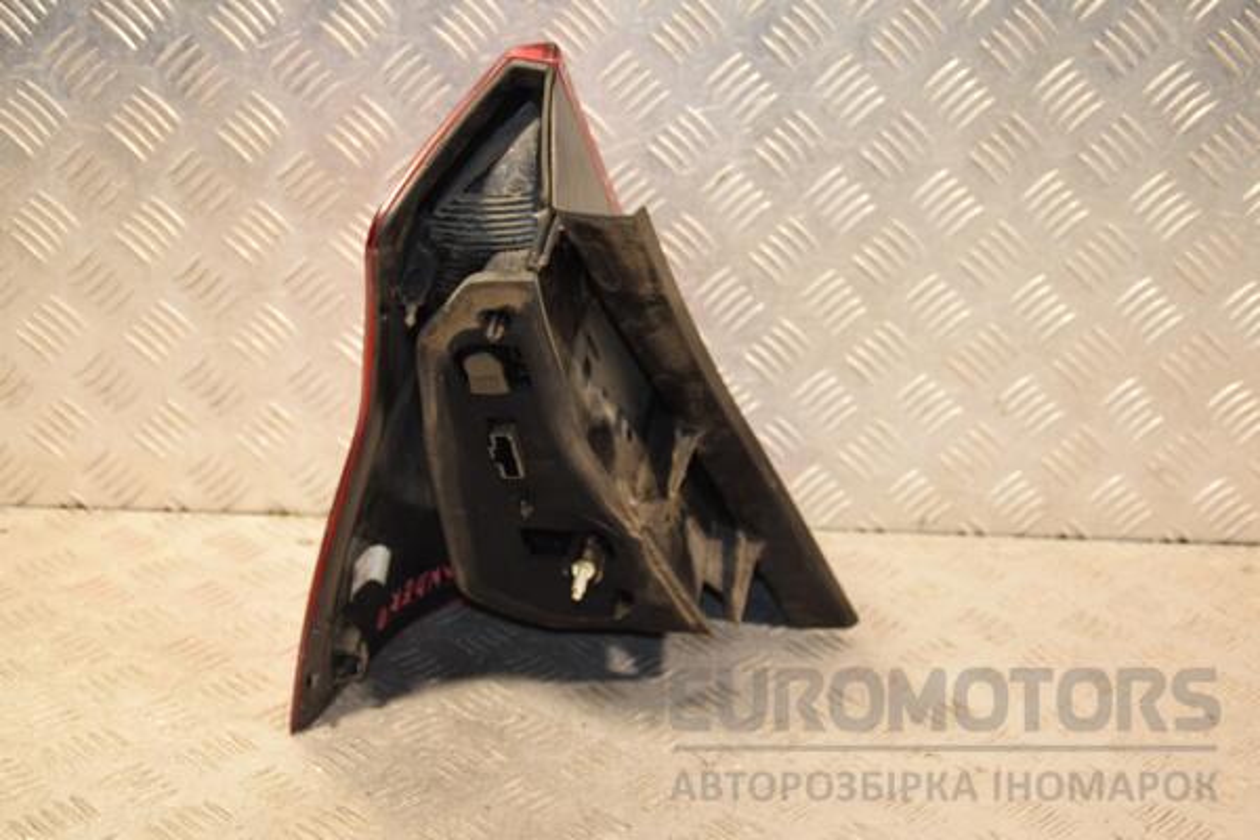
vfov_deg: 21.6
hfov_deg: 31.9
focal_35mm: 63
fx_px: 2205
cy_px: 420
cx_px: 630
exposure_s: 1/200
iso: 800
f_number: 5
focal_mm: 42
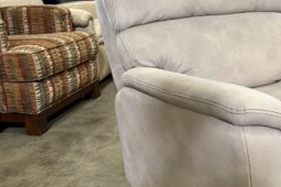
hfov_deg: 35.6
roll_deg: -0.8
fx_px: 414
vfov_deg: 25.4
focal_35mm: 53
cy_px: 118
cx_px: 245
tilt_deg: -19.3
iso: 160
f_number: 1.6
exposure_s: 1/60
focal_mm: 5.96
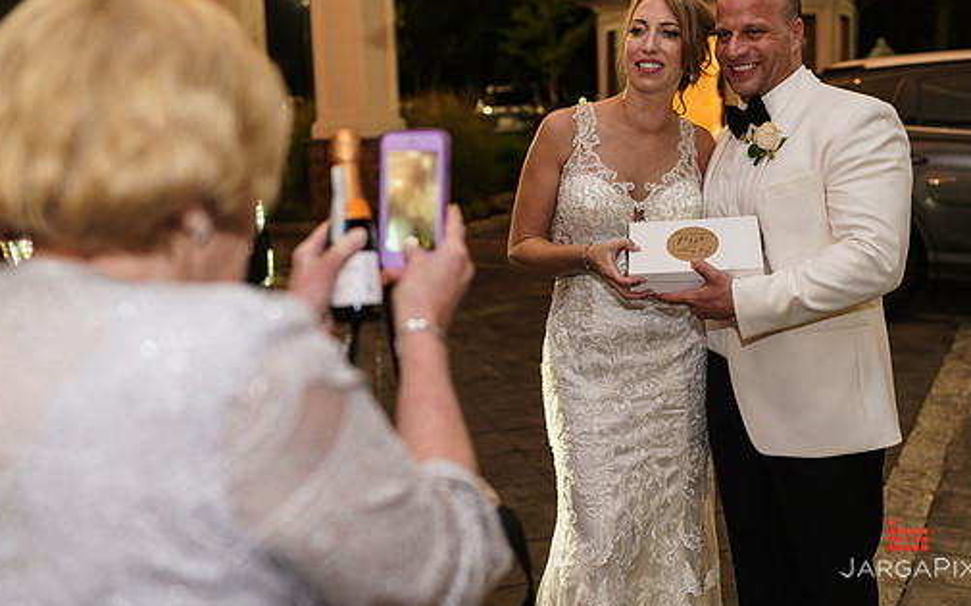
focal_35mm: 41
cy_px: 247
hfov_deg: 48.2
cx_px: 467
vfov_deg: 31.1
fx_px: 1084
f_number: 2
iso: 2000
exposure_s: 1/200
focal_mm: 35
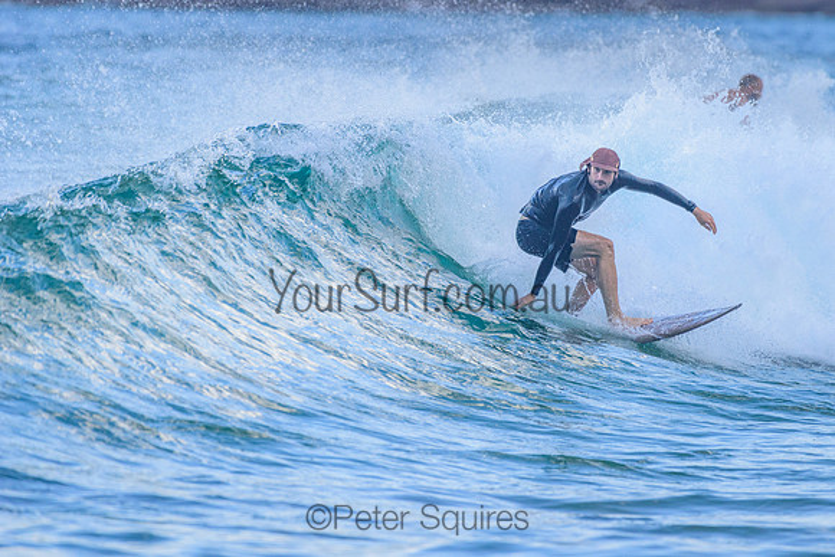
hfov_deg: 3.4
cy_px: 242
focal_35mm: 613
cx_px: 512
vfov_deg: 2.2
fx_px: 14224
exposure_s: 1/2000
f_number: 5.6
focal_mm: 500
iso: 640
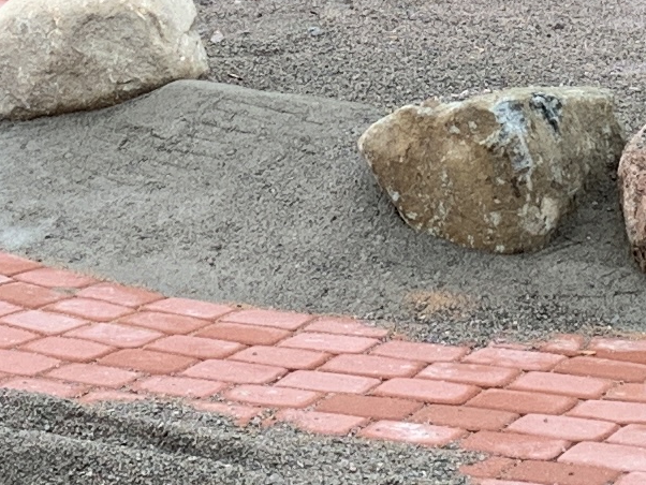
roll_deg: +1.3
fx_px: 3248
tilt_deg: -2.8
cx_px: 322
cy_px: -245
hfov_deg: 11.4
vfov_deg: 8.4
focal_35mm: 174
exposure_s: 1/193
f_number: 1.8
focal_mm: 4.25
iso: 25
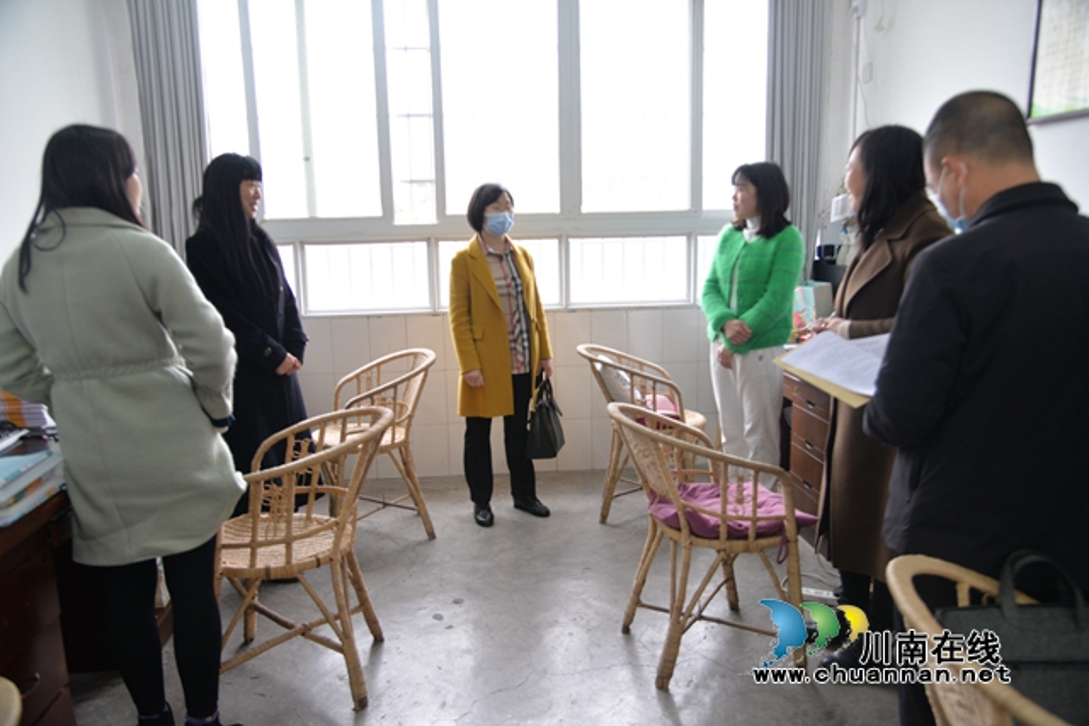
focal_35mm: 27
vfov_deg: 48.0
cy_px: 363
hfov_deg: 67.4
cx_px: 544
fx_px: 817
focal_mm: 27
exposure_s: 1/125
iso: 1000
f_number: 4
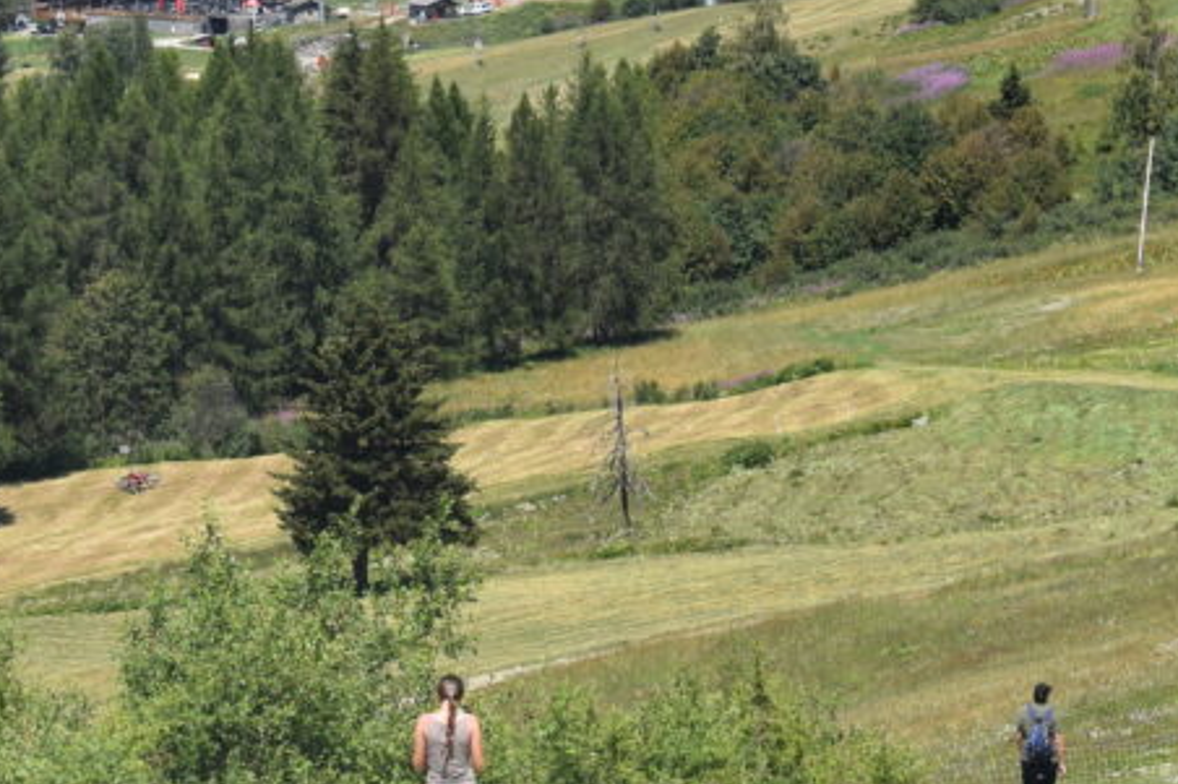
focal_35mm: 187
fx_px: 6121
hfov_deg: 11.0
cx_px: 496
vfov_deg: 7.3
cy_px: 78
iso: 100
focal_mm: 55
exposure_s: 1/250
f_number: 8
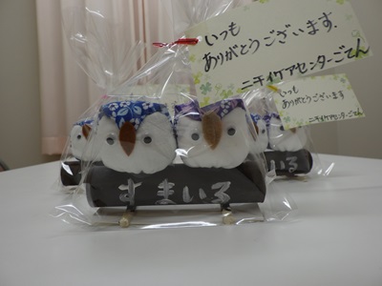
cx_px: 191
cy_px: 143
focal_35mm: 28
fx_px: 309
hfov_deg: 63.4
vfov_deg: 49.7
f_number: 3.5
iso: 125
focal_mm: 5
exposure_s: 1/60
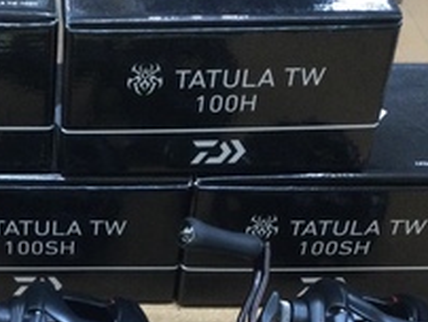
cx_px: 30
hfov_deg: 20.8
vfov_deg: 15.4
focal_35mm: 92
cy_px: 413
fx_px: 1139
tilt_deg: -45.6
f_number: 2.4
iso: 100
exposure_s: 1/30
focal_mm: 3.3
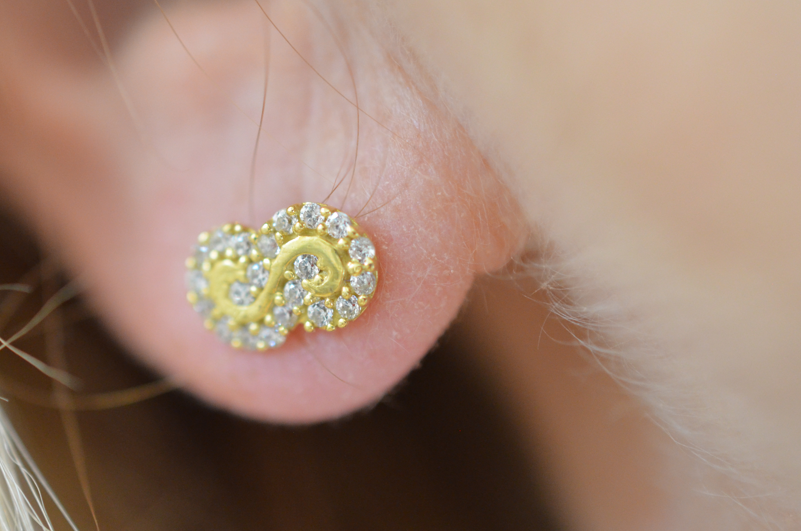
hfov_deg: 24.5
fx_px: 1843
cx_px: 308
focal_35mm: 83
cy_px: 317
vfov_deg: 16.4
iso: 1600
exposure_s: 1/60
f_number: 3.3
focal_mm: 40
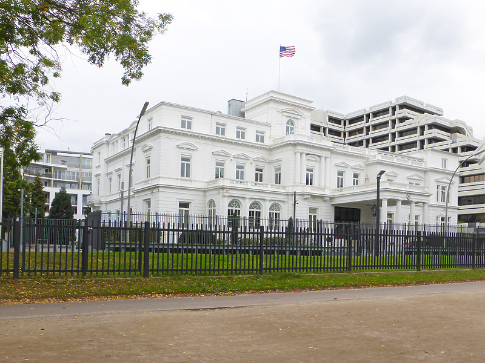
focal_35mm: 31
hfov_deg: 58.4
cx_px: 242
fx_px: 434
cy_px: 182
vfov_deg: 45.4
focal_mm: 5.4
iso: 100
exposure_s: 1/200
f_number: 3.6
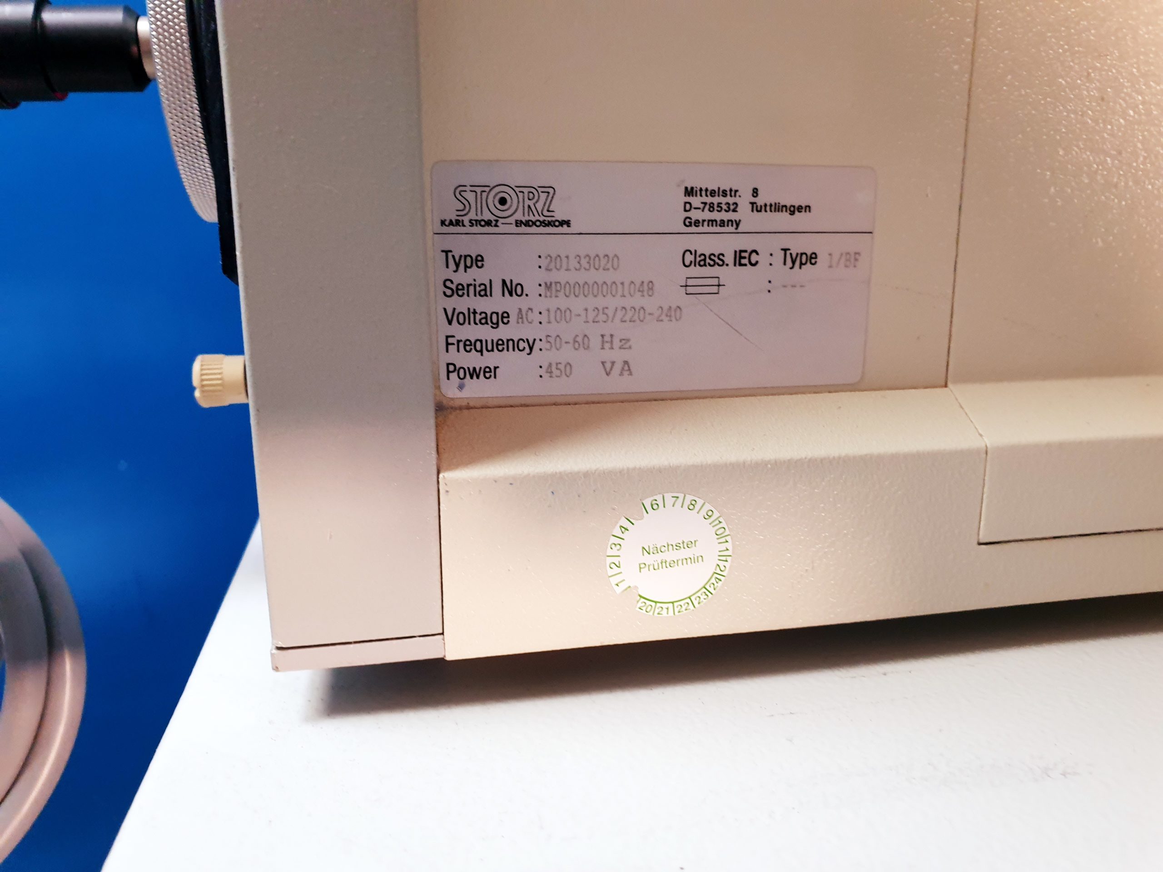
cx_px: 582
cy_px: 436
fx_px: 874
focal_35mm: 26
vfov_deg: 53.1
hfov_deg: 67.3
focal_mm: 4.3
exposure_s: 1/50
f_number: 2.4
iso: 250
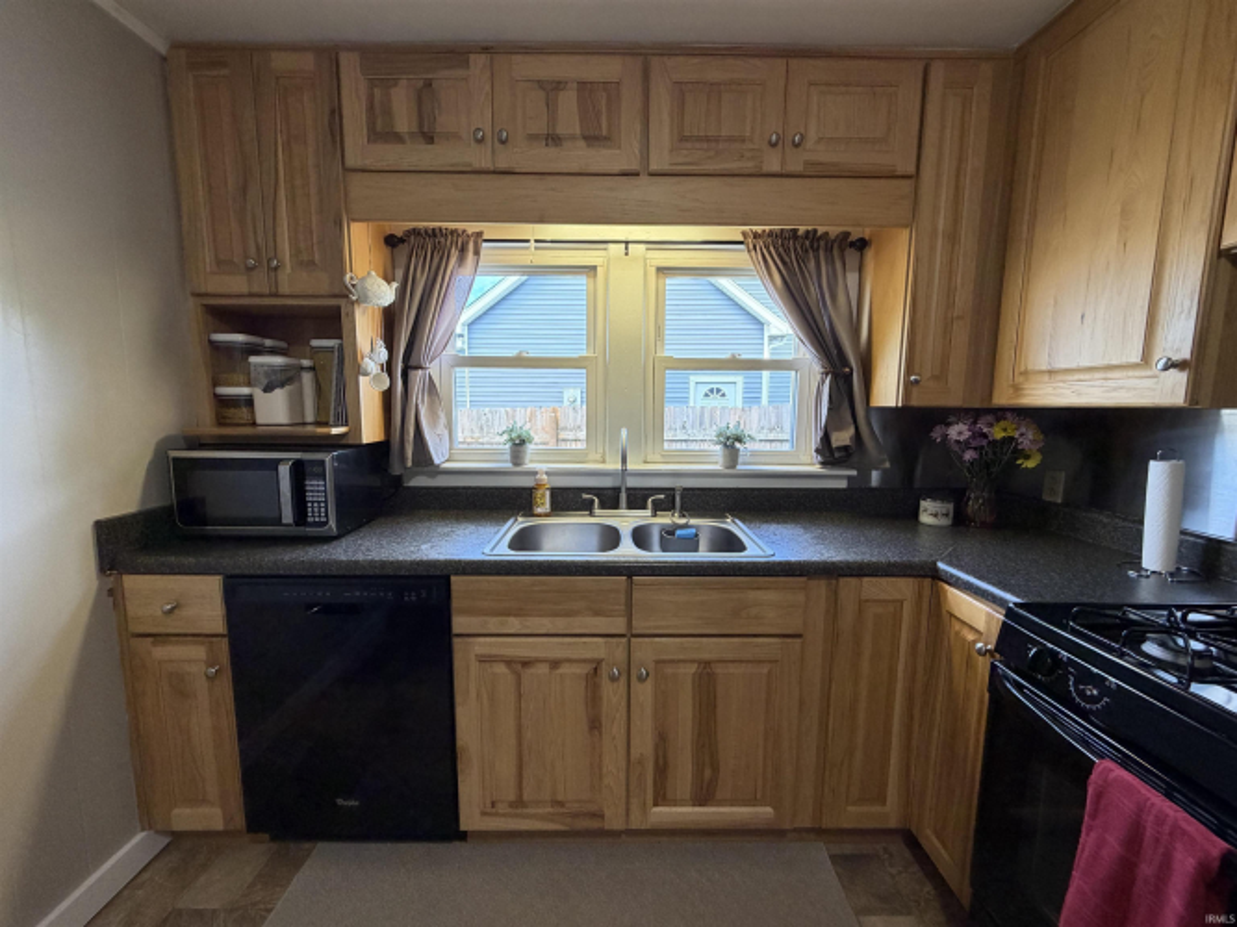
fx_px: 500
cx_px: 618
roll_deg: -0.3
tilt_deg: -6.8
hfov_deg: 102.1
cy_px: 464
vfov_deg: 85.7
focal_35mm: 14
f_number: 2.2
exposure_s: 1/60
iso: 250
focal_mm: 2.22
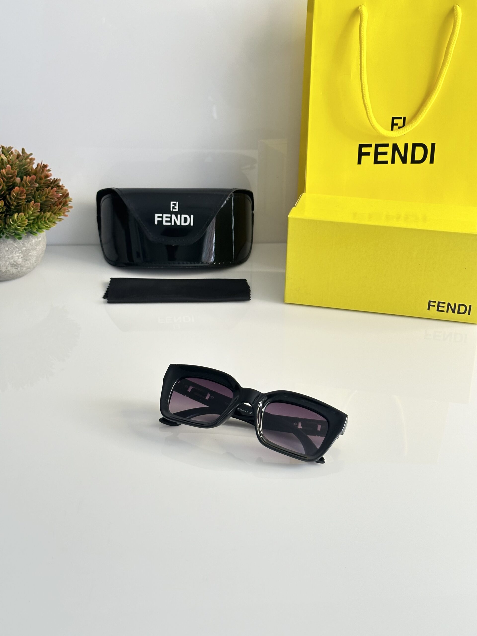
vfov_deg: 39.7
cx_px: 238
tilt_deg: -28.0
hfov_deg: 30.3
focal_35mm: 48
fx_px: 882
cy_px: 318
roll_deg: -0.7
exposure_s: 1/60
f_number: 1.78
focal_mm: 6.86
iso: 125
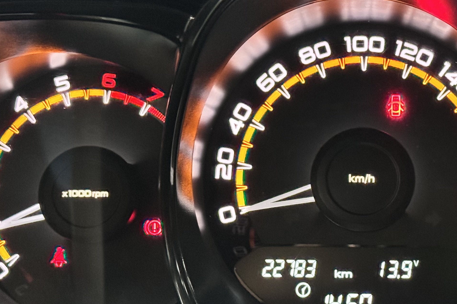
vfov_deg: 12.9
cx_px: 376
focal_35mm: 106
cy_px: 165
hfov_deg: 19.1
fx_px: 1346
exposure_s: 1/32
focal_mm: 6.76
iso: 500
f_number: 1.78
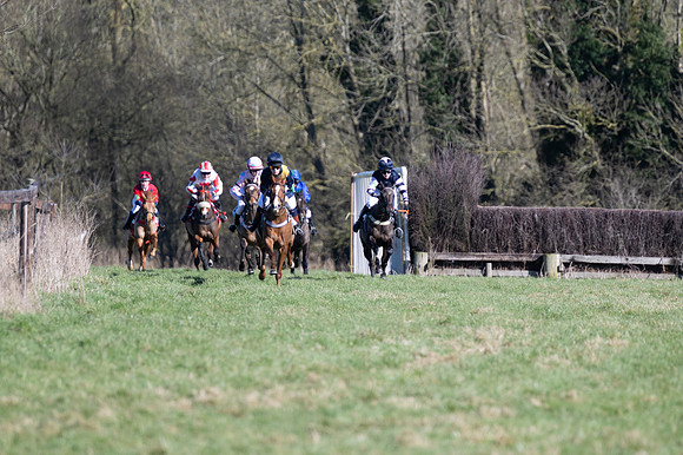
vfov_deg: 3.8
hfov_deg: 5.7
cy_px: 228
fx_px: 6826
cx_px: 342
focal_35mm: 360
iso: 160
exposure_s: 1/1000
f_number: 4
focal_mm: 240
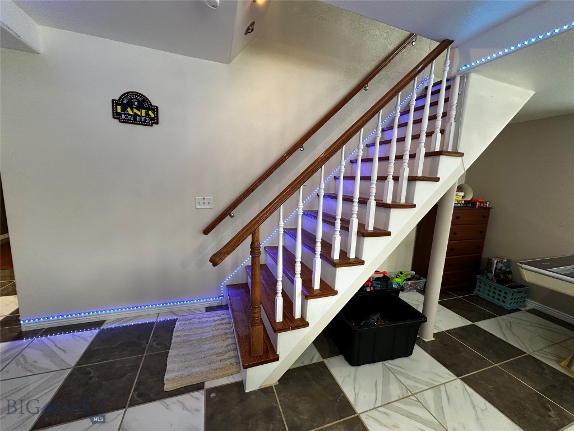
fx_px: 232
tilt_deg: -8.3
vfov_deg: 85.7
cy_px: 216
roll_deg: -3.0
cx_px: 287
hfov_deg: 102.1
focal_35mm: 14
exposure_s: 1/60
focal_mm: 2.22
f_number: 2.2
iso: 200
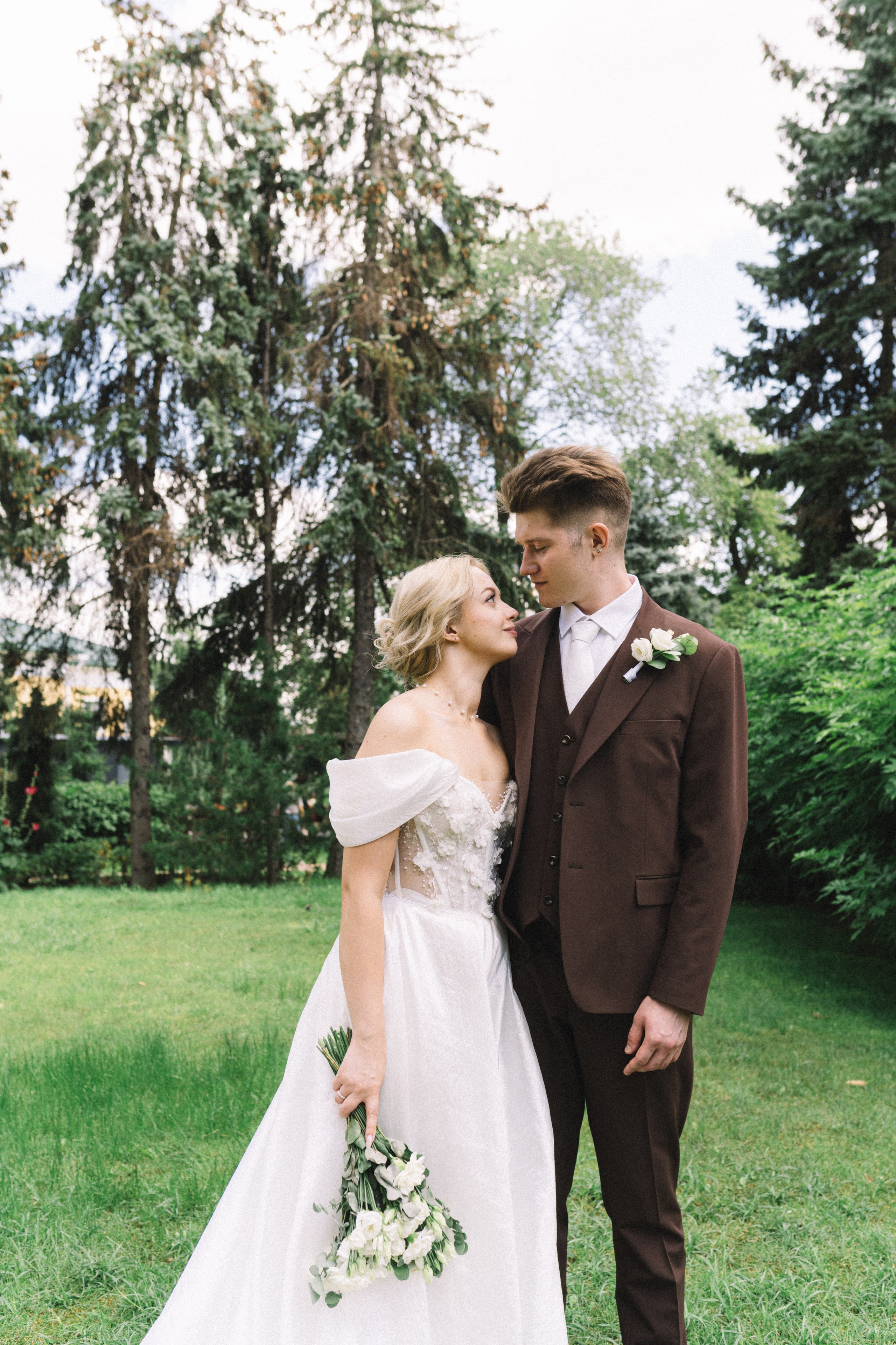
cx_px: 448
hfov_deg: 37.9
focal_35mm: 35
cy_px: 672
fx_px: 1307
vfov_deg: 54.4
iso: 320
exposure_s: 1/500
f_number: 4
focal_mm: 35
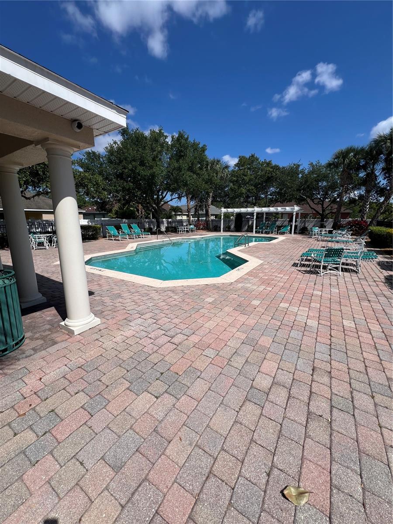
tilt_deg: -12.0
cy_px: 262
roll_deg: +0.3
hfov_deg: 89.9
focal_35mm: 13
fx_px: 197
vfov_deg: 106.2
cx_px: 196
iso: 32
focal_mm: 1.57
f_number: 1.8
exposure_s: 1/2950
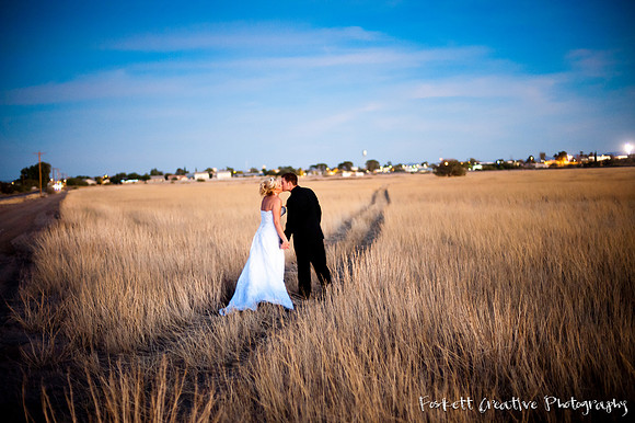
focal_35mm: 50
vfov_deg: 27.0
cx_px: 318
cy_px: 212
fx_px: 881
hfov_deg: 39.6
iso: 2500
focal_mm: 50
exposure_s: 1/80
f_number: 1.4
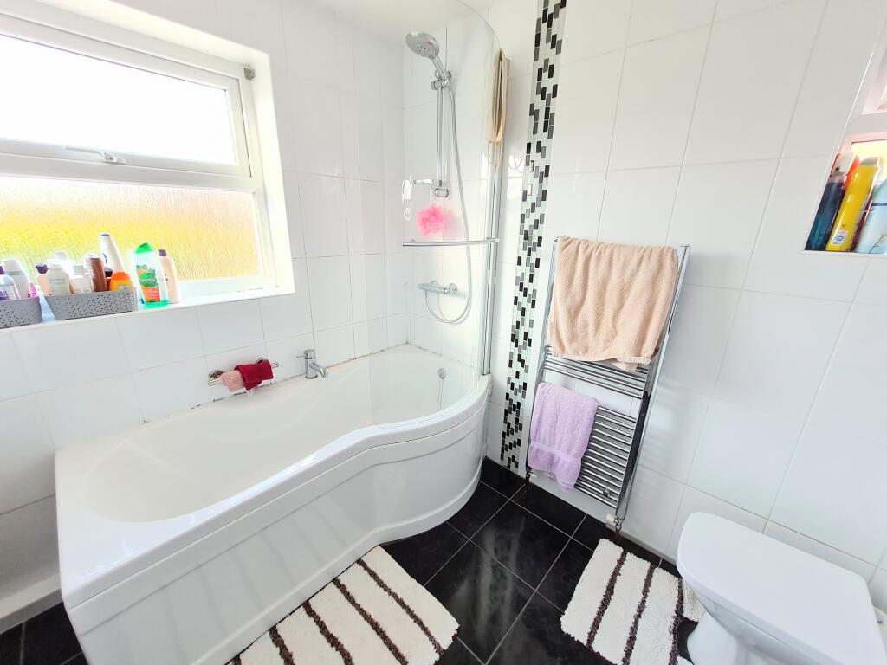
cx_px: 444
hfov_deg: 106.2
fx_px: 333
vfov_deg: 89.9
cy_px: 332
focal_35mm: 13
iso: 125
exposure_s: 1/50
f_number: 2.2
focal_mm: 1.74
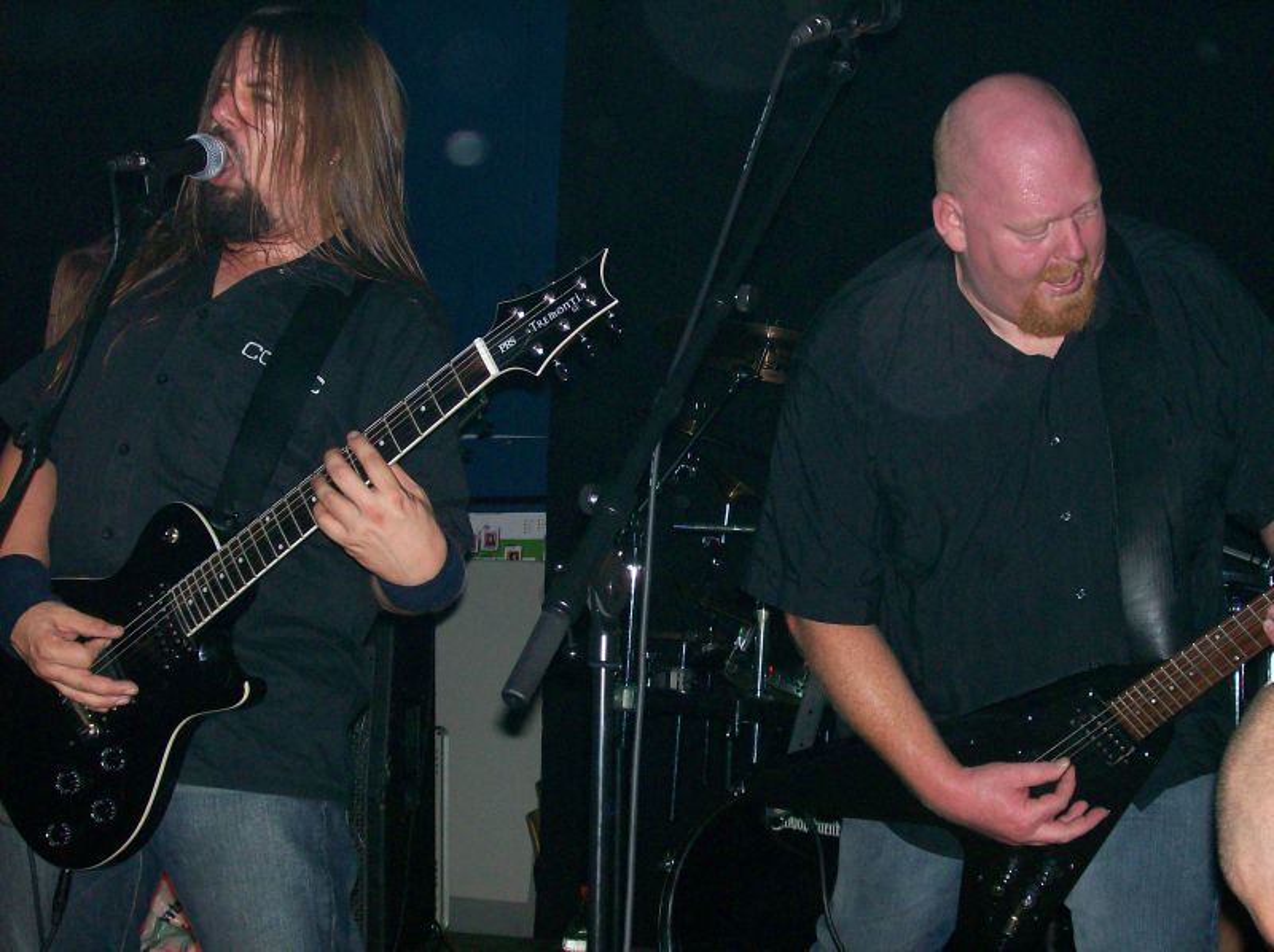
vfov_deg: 26.0
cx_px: 637
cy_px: 476
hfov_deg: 34.4
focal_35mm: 56
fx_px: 2059
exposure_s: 1/83.6
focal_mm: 9.4
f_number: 3.4
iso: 140
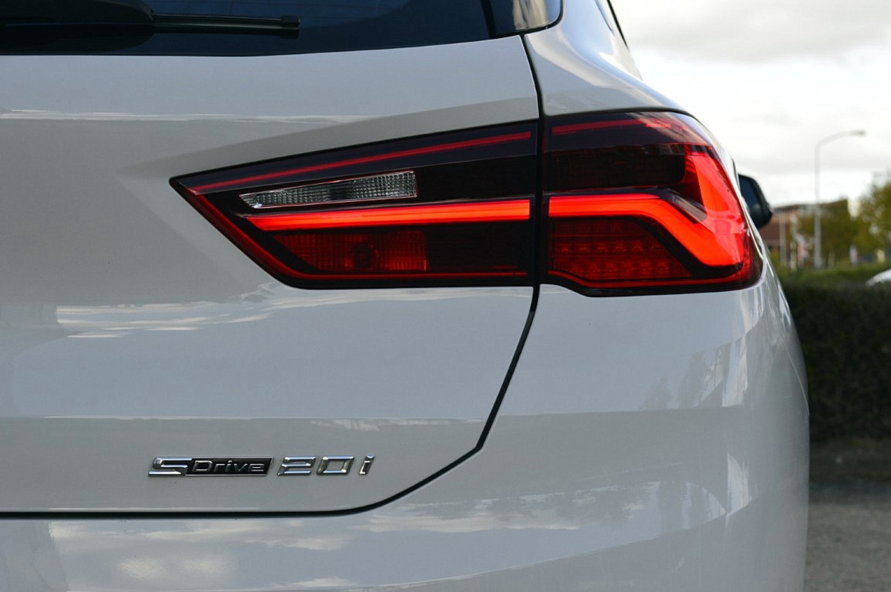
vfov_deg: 16.5
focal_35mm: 82
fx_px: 2039
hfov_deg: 24.6
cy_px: 296
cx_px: 446
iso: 400
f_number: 10
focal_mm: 55
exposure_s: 1/200
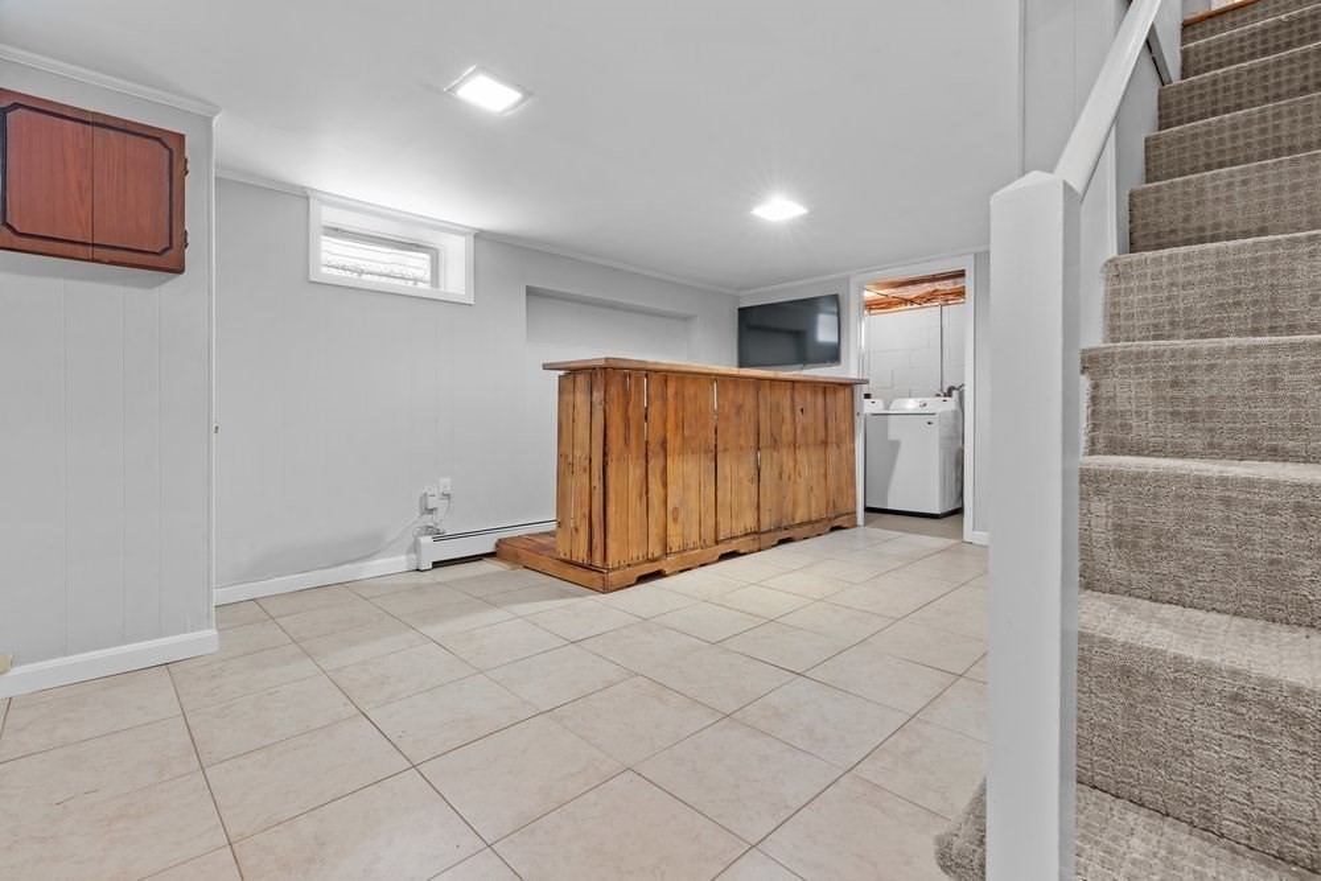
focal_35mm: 16
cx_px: 660
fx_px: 587
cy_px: 440
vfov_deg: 73.8
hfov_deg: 96.7
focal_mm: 16
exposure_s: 4
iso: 320
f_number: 11
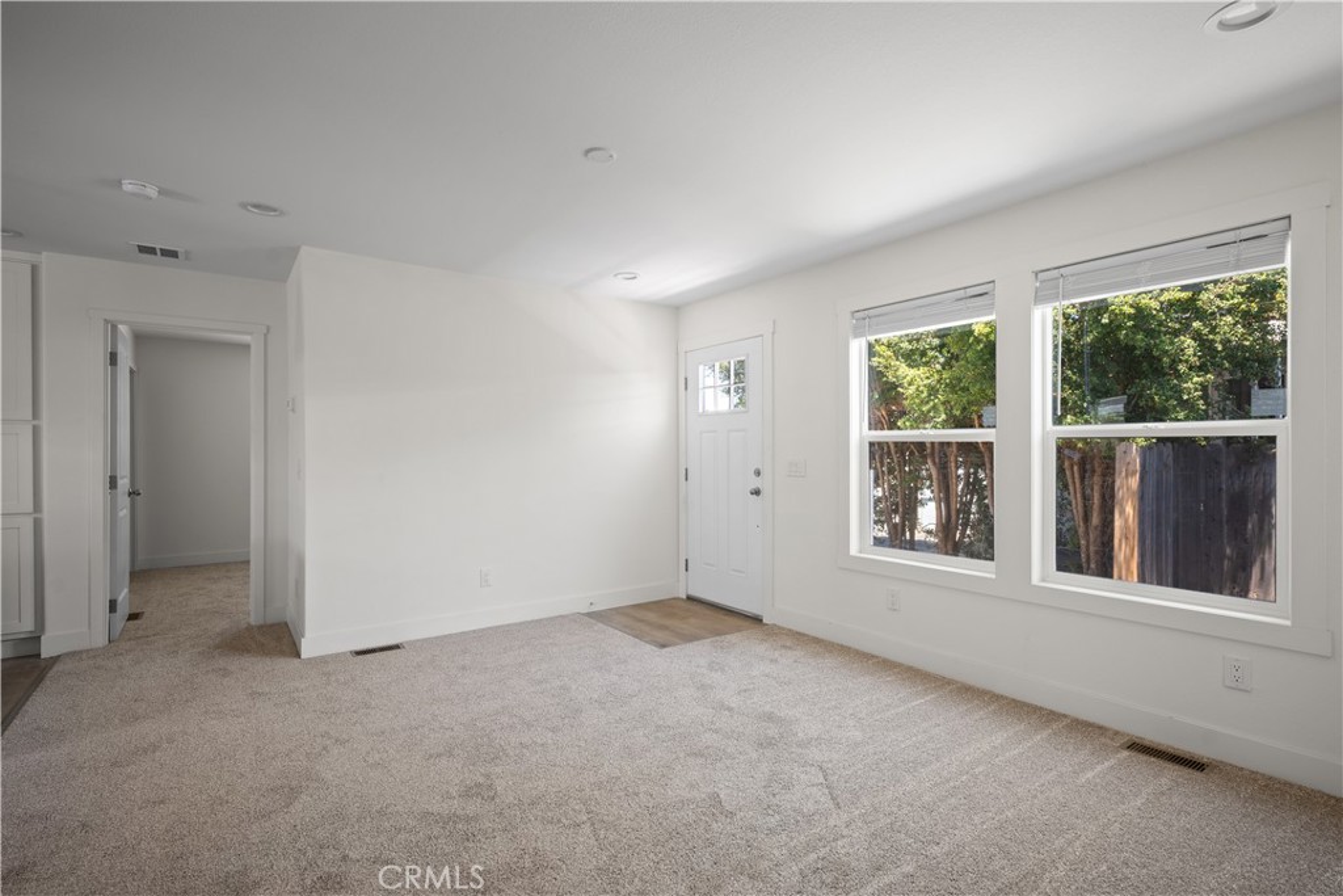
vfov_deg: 73.8
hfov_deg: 96.7
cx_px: 672
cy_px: 448
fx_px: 597
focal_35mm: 16
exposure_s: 1
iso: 200
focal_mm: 16
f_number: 11
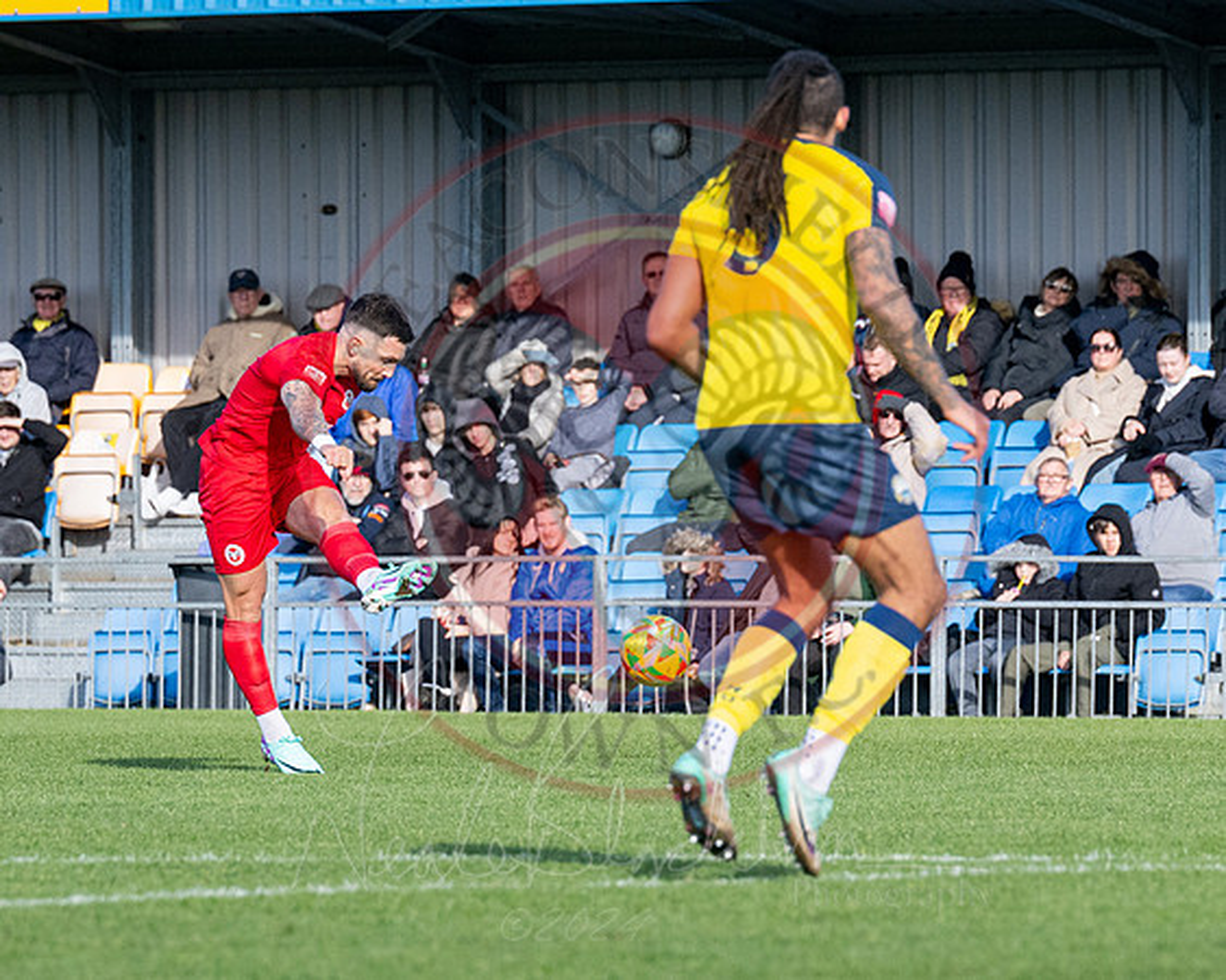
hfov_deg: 4.6
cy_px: 503
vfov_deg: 3.7
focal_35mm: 416
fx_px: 15095
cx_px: 358
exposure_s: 1/2500
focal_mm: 150
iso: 400
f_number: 4
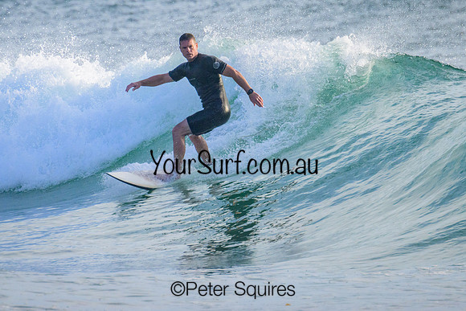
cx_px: 180
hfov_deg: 1.9
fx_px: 14187
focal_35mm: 1096
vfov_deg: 1.3
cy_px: 137
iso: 2000
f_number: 13
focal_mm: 800
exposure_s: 1/2000
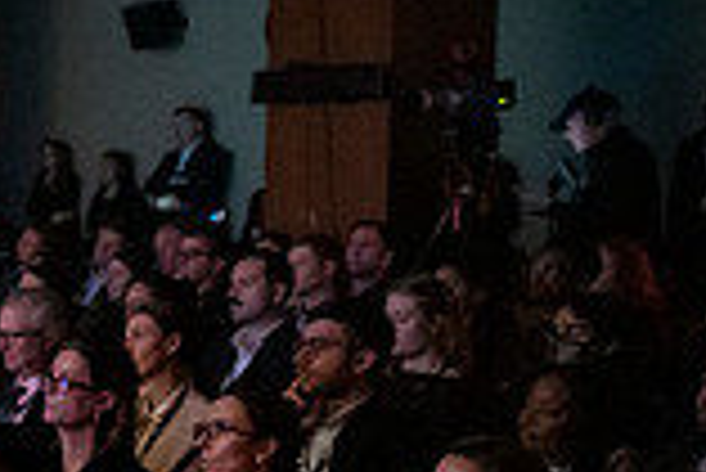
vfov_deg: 15.3
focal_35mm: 89
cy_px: 348
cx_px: -567
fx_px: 1747
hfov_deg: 18.1
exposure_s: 1/50
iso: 6400
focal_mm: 24
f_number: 2.8
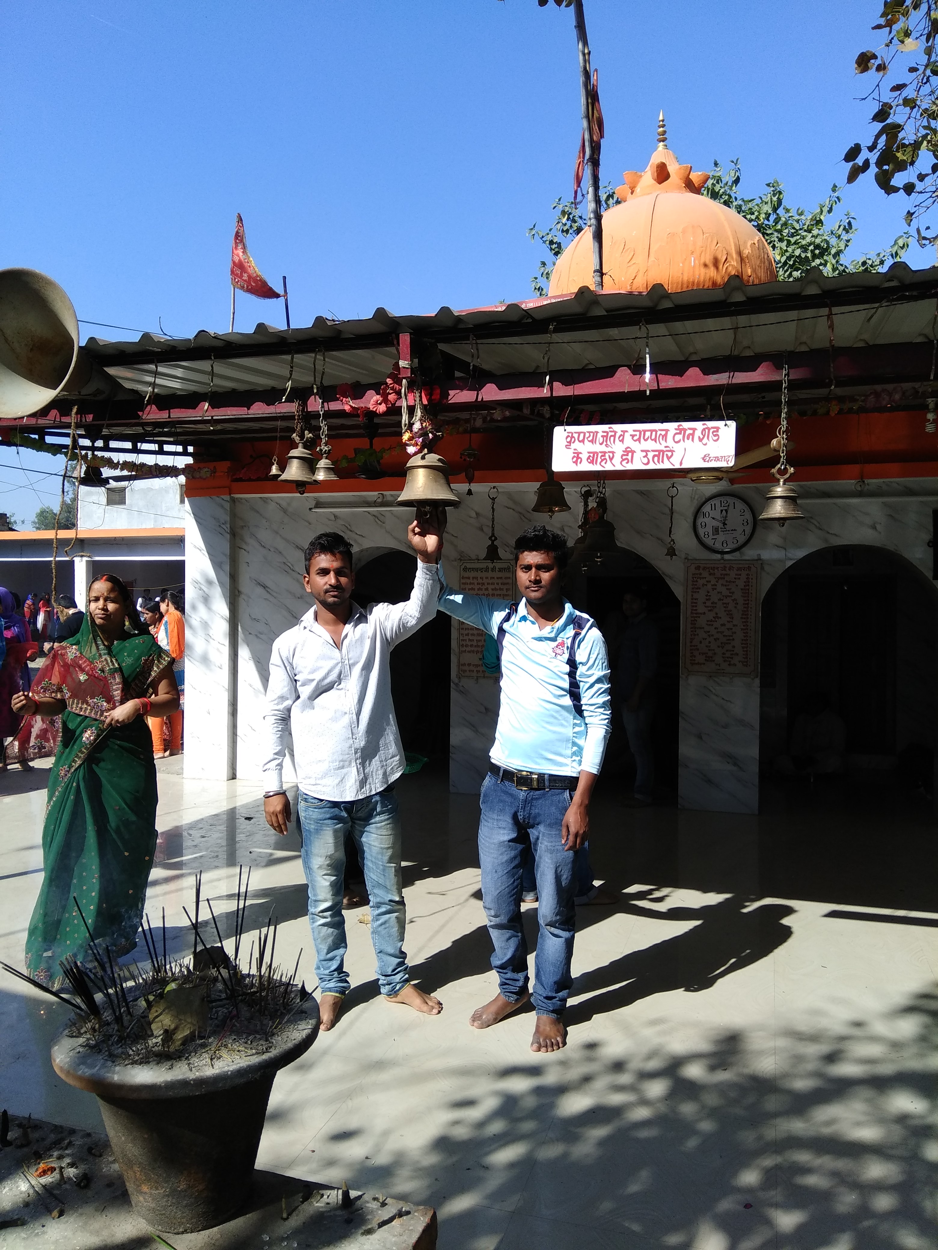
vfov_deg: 79.0
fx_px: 759
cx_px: 469
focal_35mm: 21
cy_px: 625
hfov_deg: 63.4
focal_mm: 3.57
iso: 100
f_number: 2
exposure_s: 1/922
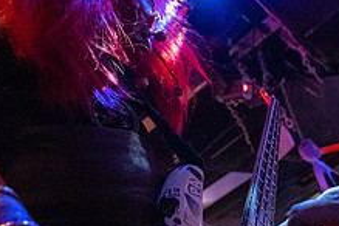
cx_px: 192
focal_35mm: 37
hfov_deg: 51.7
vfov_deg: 34.6
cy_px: 38
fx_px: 348
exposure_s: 1/250
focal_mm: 14
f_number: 2.8
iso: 3200
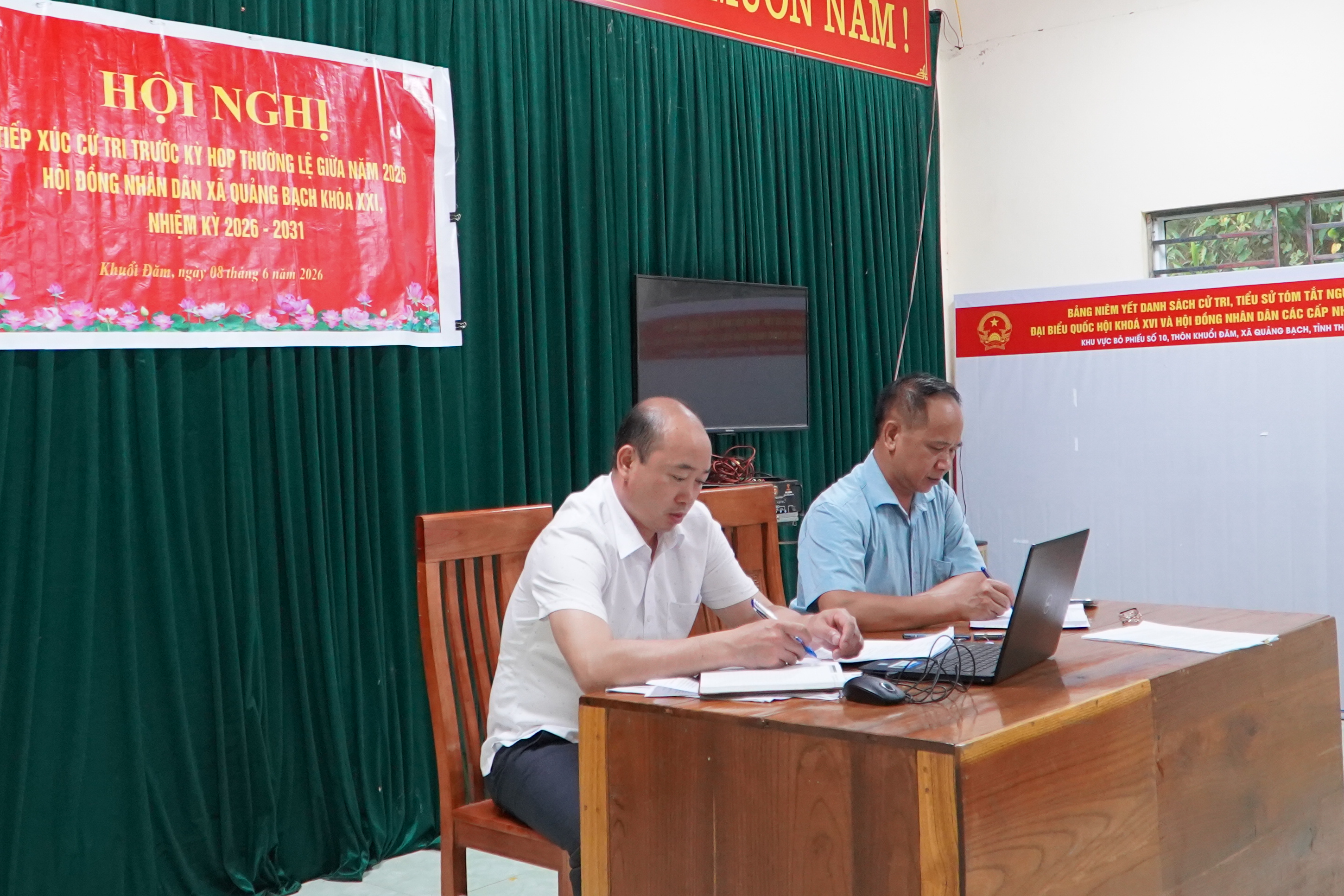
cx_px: 674
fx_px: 1418
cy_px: 291
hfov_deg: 50.7
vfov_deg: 34.7
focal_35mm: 38
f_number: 4
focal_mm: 19
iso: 4000
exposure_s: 1/160
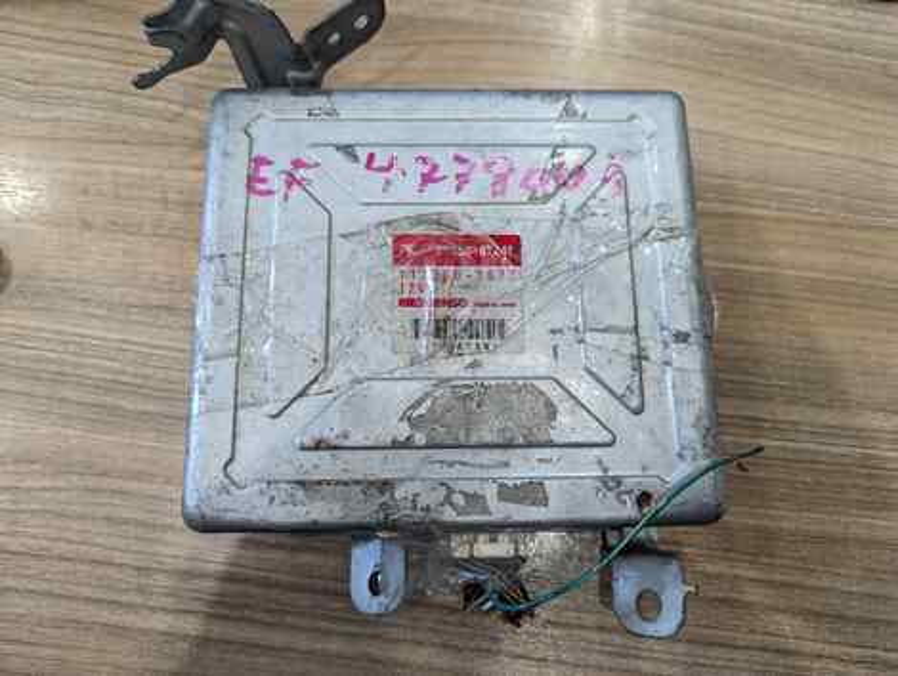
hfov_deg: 71.5
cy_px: 338
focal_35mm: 24
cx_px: 449
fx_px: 624
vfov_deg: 56.9
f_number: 1.85
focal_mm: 6.81
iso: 235
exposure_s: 1/72.7
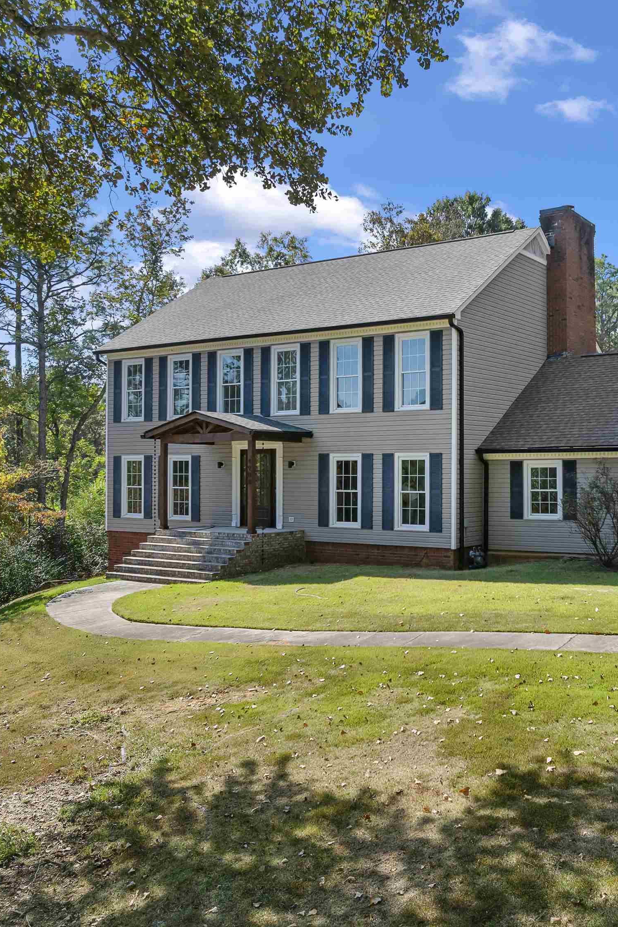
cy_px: 466
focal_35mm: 34
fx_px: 875
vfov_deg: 55.8
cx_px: 449
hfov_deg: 38.1
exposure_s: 1/2000
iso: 230
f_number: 2.8
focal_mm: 12.29
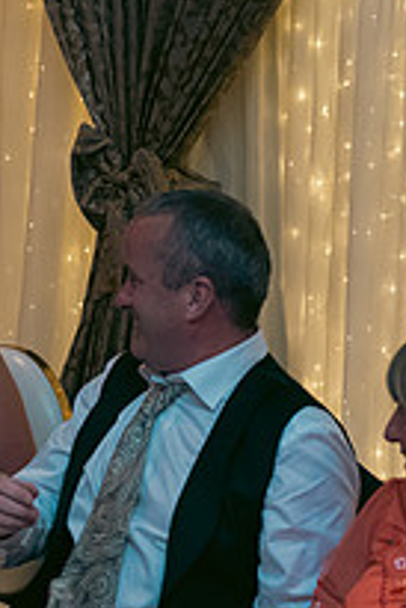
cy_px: 363
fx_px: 1908
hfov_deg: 12.1
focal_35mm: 113
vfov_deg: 18.1
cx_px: 264
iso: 800
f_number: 3.5
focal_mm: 40
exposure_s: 1/160
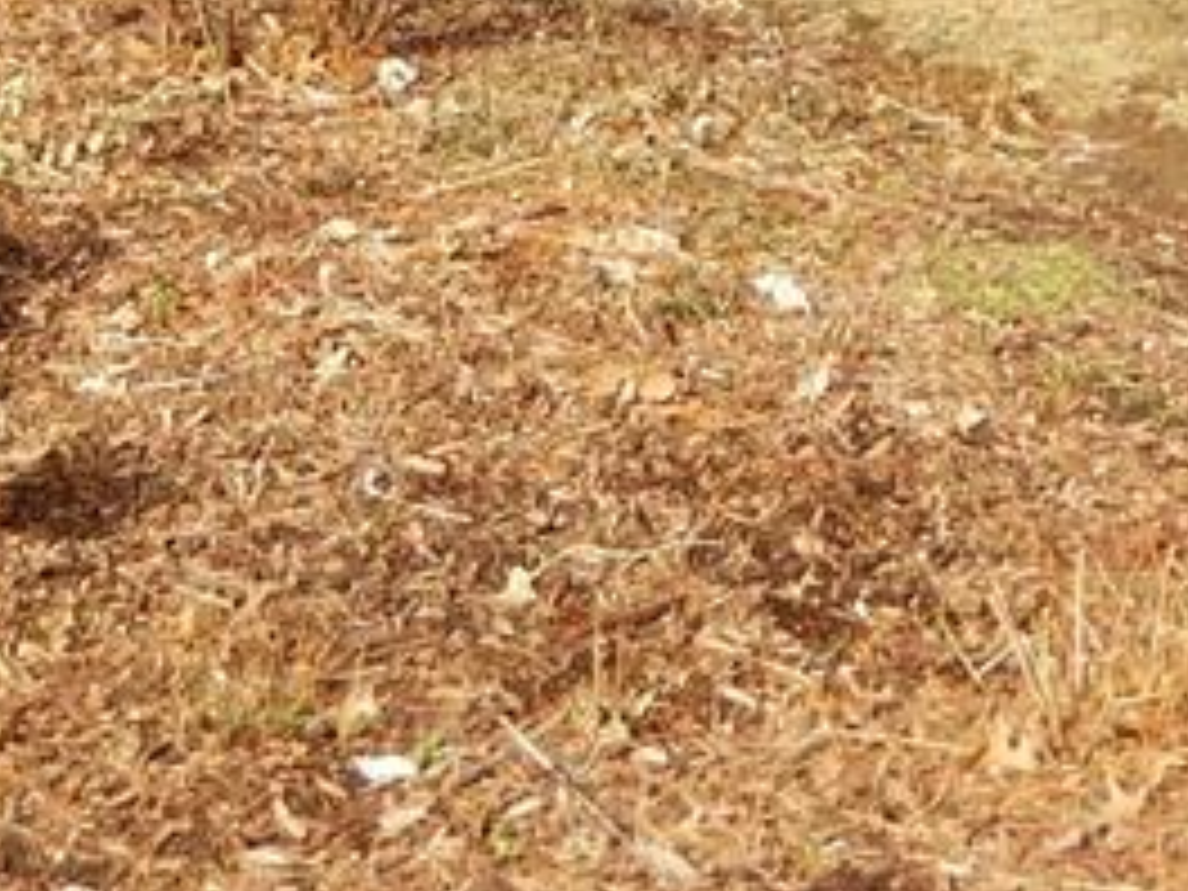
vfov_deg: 13.9
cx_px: 729
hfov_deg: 20.2
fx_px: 3329
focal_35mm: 97
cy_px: -603
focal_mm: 4.5
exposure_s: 1/640
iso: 125
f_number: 3.4
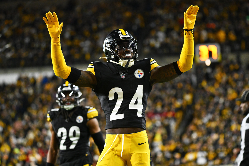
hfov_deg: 8.2
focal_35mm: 250
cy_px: 83
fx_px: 1729
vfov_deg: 5.5
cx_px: 124
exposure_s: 1/1000
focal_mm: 250
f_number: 5.6
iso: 6400
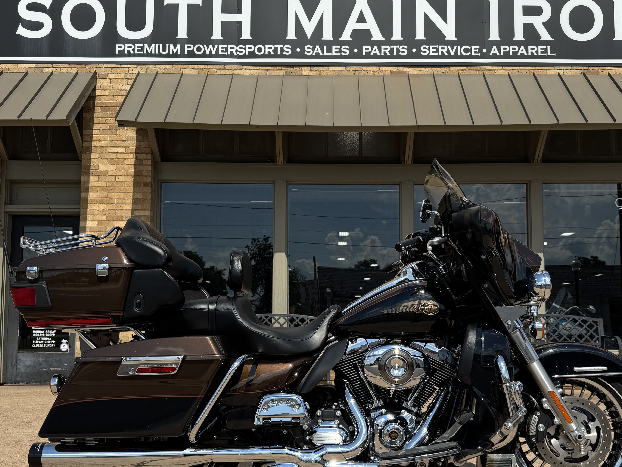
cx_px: 333
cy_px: 286
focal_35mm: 33
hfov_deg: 55.3
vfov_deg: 42.7
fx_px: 593
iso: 80
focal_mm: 6.76
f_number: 1.78
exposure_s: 1/5348
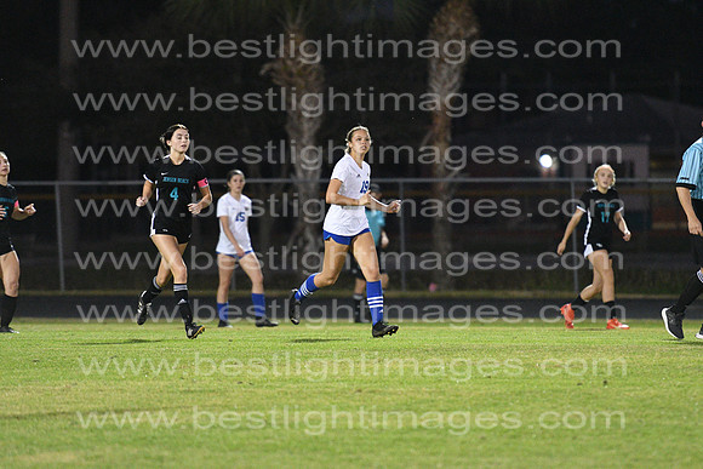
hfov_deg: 6.9
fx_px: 5859
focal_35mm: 300
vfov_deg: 4.6
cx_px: 352
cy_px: 234
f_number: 2.8
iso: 7200
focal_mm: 200
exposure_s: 1/800
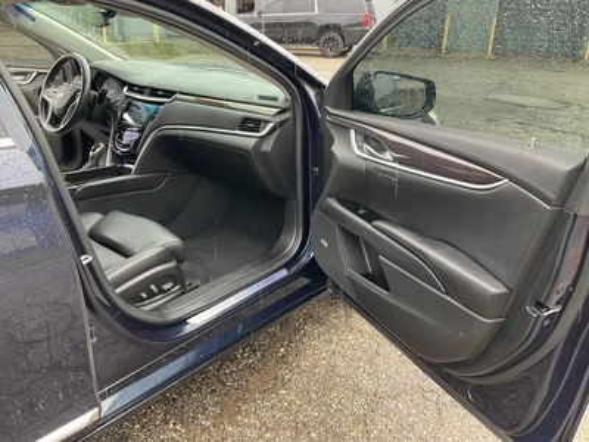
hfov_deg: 61.7
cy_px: 221
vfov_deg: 48.2
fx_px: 493
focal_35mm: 29
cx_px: 294
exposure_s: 1/122
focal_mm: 3
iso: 64
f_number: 1.8
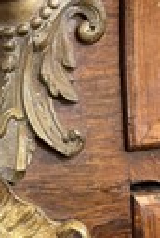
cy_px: 152
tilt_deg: -17.0
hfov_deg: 16.8
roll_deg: -0.4
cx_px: 37
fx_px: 537
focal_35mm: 81
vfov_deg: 24.9
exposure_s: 1/33
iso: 400
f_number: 1.6
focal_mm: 5.1
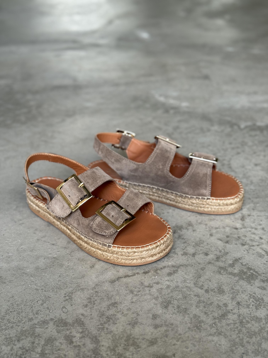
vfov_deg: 39.7
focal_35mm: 48
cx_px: 134
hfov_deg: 30.3
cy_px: 179
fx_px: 495
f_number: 1.78
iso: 100
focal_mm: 6.76
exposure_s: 1/112
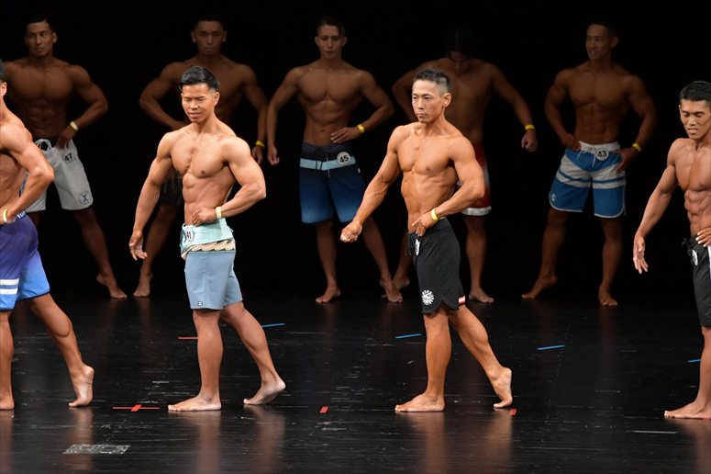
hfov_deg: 8.1
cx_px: 356
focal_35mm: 255
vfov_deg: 5.4
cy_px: 237
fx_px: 5034
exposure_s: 1/400
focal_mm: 170
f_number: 5.6
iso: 3200
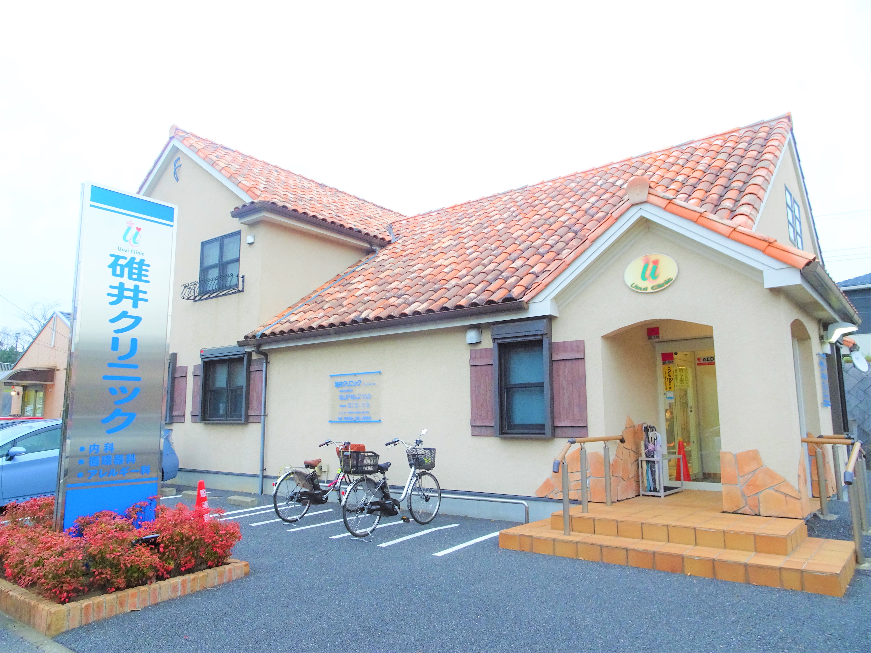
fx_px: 604
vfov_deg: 56.8
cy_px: 326
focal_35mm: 24
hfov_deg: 71.6
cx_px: 436
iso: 100
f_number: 3.5
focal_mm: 4.1
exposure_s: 1/30
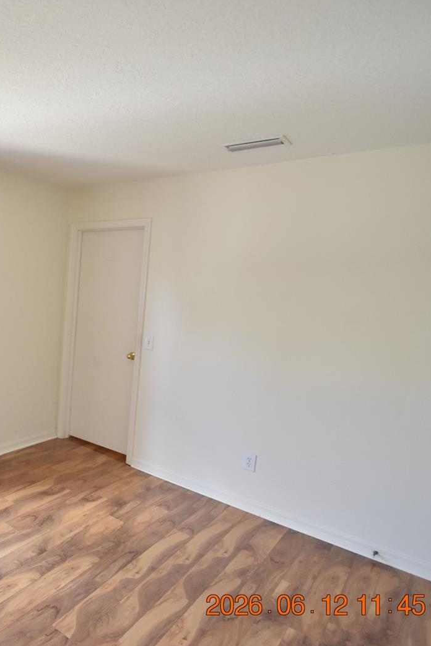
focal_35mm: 23
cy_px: 325
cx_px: 24
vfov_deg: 76.1
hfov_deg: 47.9
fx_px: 413
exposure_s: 1/180
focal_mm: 10
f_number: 3.5
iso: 800
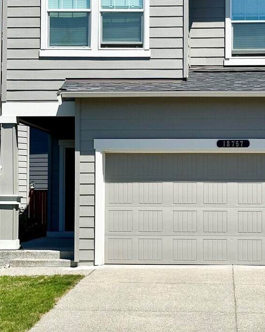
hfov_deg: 15.8
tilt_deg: +2.6
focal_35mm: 97
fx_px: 952
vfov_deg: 19.8
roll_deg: -1.0
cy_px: 157
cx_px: 170
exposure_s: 1/4785
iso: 64
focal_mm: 6.86
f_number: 1.78
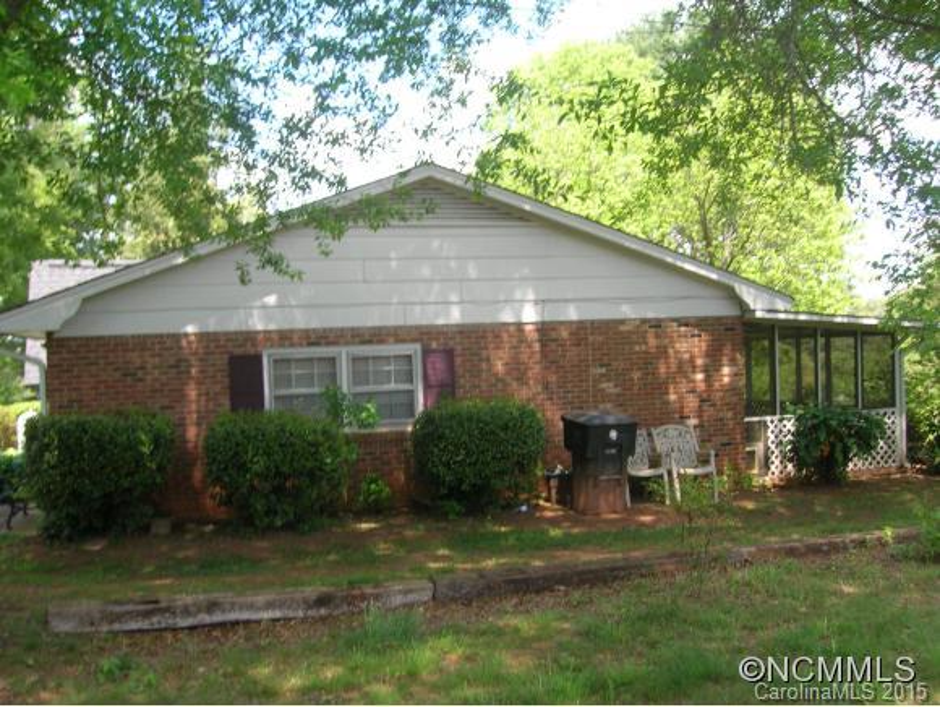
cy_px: 354
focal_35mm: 34
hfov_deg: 53.9
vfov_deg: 41.8
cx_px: 470
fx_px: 924
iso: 50
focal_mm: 5.7
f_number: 4.9
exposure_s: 1/50.3
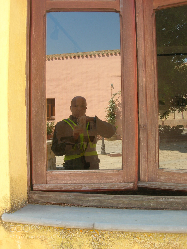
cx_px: 94
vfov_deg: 49.0
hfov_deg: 37.7
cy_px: 124
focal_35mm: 38
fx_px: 274
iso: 64
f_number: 4.8
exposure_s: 1/76.1
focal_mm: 7.8
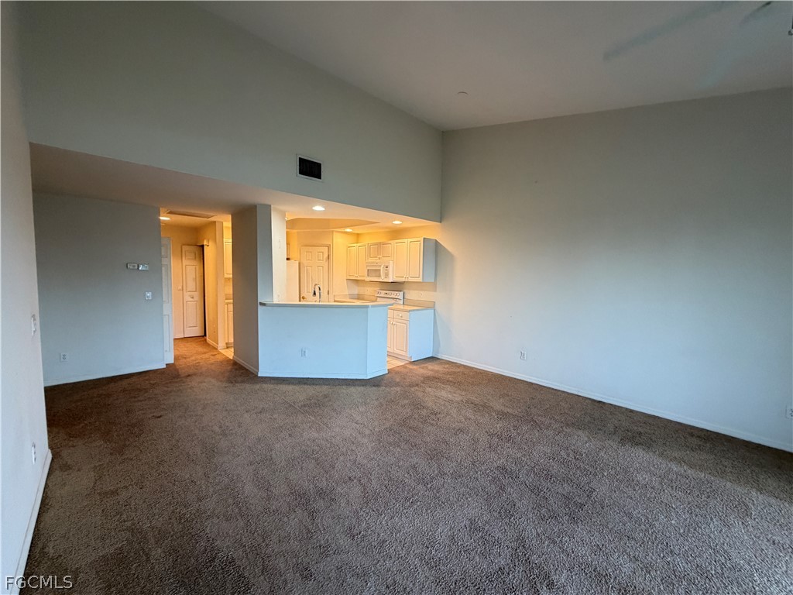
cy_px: 298
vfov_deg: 85.7
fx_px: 321
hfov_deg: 102.1
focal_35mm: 14
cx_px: 396
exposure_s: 1/60
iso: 320
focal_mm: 2.22
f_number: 2.2
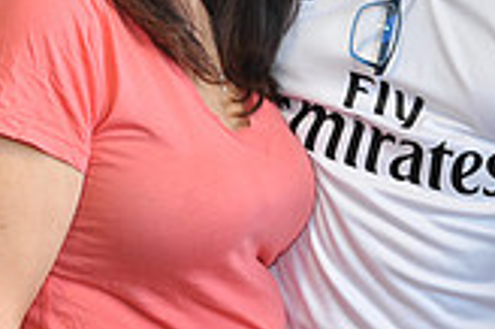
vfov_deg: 10.9
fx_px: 1703
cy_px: -30
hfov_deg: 16.0
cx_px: 561
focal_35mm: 124
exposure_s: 1/80
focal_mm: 35
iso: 250
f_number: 3.5
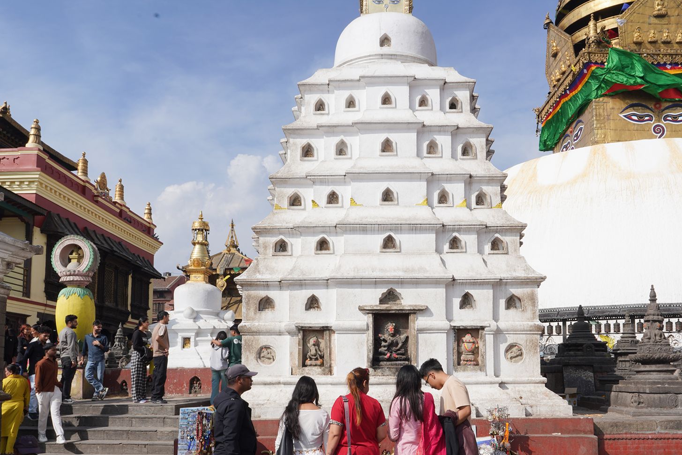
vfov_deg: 39.4
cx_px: 371
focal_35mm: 33
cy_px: 312
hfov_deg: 57.1
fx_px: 625
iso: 100
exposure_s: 1/100
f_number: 18
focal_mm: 24
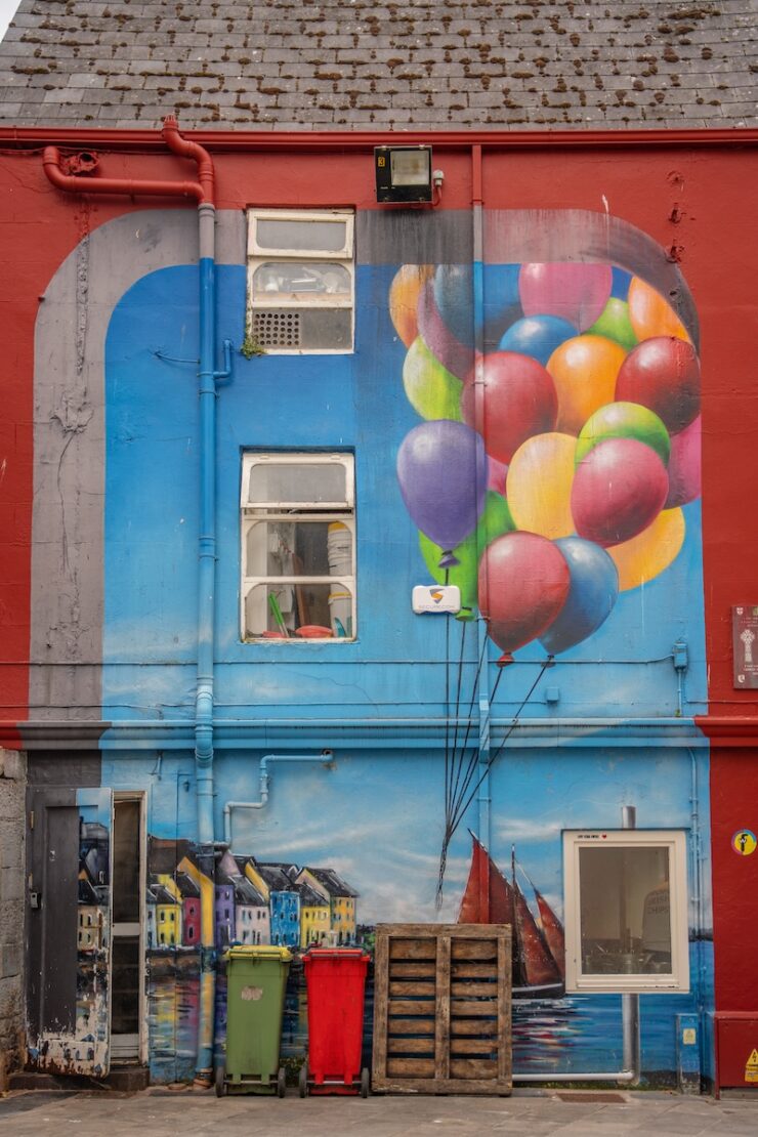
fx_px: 1576
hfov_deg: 27.0
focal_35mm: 50
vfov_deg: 39.7
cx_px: 379
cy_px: 568
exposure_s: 1/1000
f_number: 2.8
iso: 100
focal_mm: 49.9
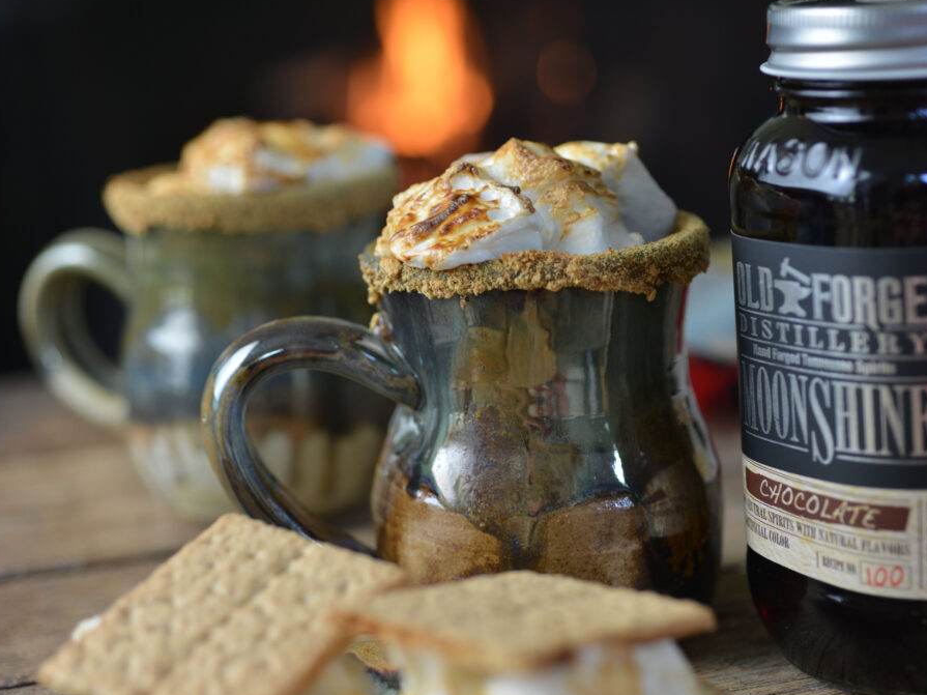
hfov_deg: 29.4
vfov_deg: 22.2
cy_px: 346
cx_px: 502
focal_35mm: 66
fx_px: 1767
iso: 500
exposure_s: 1/80
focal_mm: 60
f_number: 4
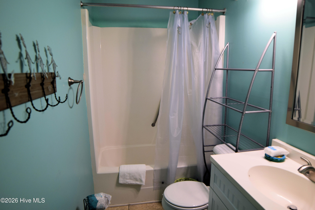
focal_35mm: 21
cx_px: 158
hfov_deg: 81.2
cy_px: 105
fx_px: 184
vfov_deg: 59.5
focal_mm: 14
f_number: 4.5
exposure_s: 1/80
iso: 400
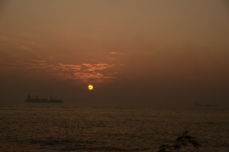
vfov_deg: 18.1
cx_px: 114
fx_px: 476
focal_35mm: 75
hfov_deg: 27.0
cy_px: 76
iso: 100
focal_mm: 50
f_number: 5
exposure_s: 1/800
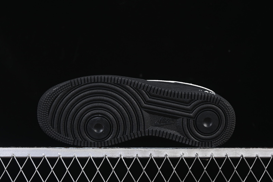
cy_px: 91
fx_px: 569
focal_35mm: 75
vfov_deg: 18.2
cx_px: 136
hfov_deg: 27.0
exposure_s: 1/50
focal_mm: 50
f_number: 6.3
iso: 160
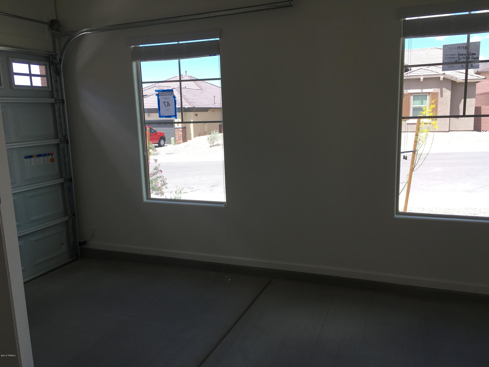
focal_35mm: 29
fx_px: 410
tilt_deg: -9.5
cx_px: 244
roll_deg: +1.2
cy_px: 184
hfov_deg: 61.7
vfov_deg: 48.2
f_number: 2.2
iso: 25
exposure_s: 1/297
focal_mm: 4.15
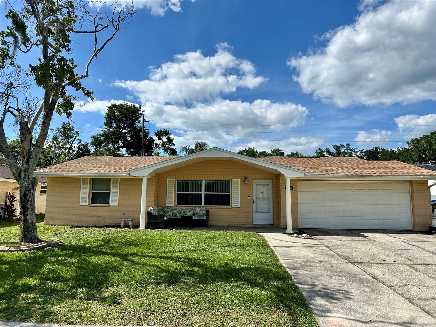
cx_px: 218
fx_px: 302
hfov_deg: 71.6
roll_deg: -0.6
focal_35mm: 24
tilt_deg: +7.3
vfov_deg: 56.8
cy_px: 164
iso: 80
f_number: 1.78
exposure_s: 1/7576
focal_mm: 6.86
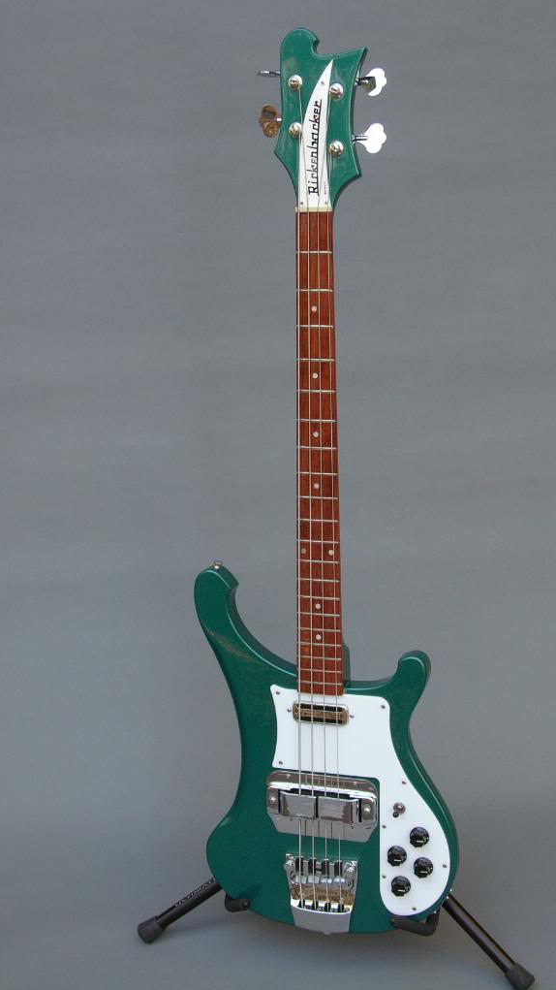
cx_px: 340
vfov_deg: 35.5
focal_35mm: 59
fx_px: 1547
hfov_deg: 20.3
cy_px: 495
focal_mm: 13.7
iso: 100
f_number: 5.5
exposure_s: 1/24
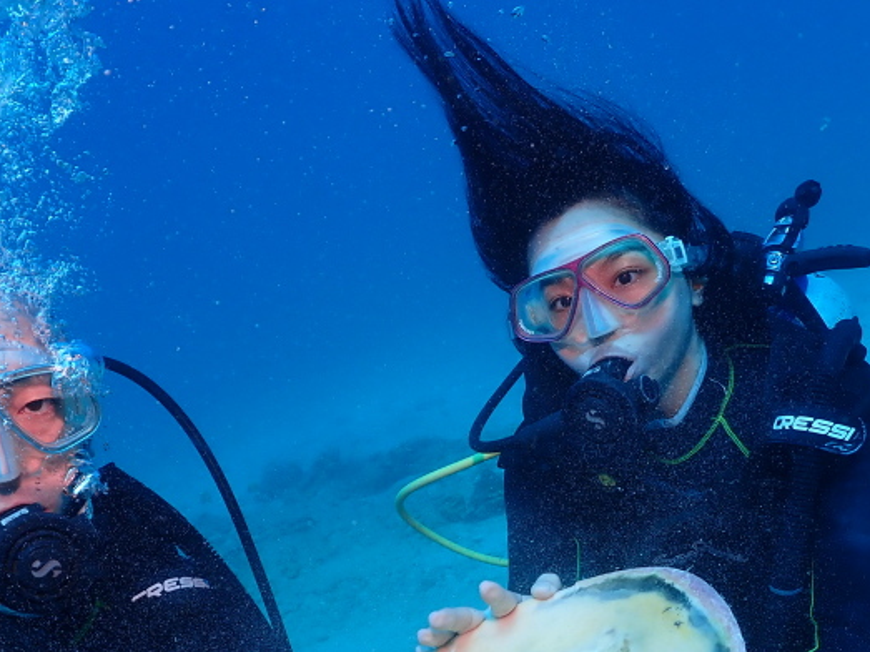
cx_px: 384
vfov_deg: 32.4
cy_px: 548
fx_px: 1080
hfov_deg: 43.8
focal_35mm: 43
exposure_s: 1/400
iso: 100
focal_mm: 4.5
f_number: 2.8
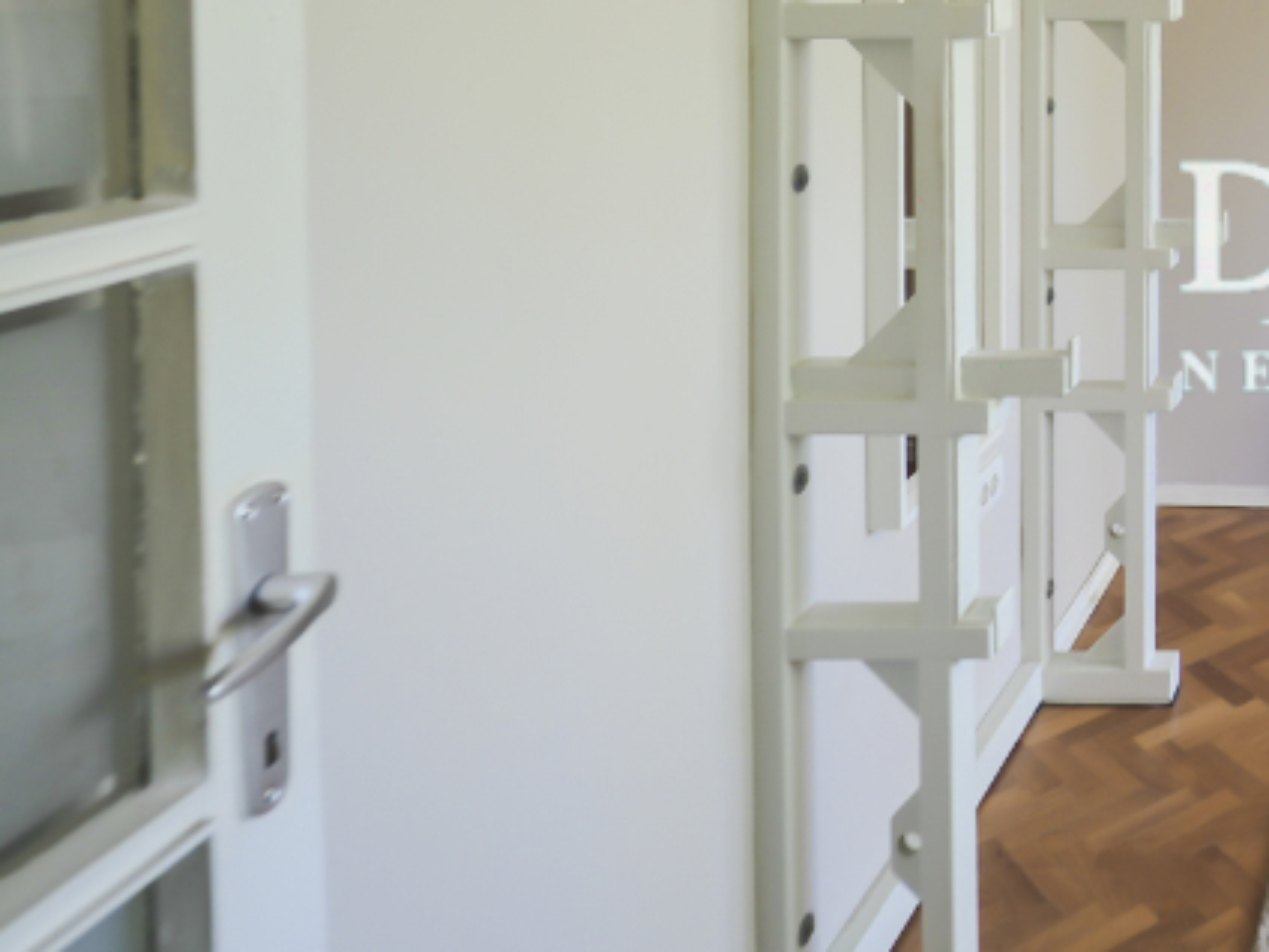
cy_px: -21
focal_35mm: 33
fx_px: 1210
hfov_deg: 41.4
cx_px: 1461
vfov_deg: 37.8
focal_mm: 7
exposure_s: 1/5
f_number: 2.8
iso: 200
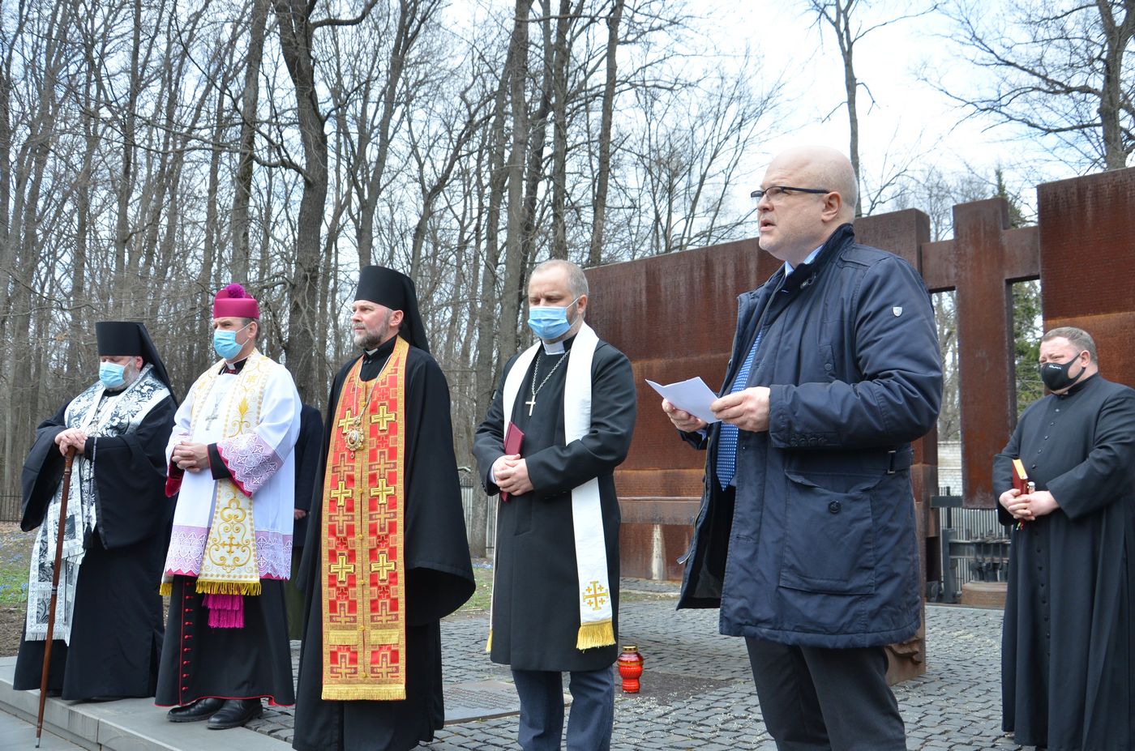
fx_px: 991
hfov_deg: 59.6
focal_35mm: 32
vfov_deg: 41.5
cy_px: 376
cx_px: 568
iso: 400
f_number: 8
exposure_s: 1/400
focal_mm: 21
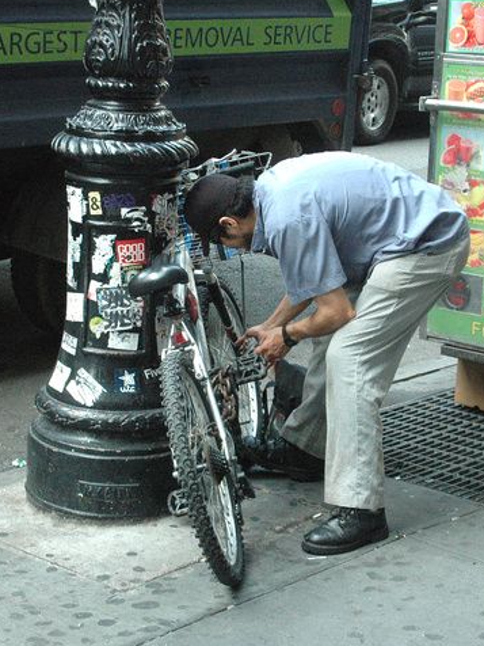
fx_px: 1473
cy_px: 323
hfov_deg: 18.7
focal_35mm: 79
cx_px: 224
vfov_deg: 24.7
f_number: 7.1
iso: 1600
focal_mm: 36
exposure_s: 1/160
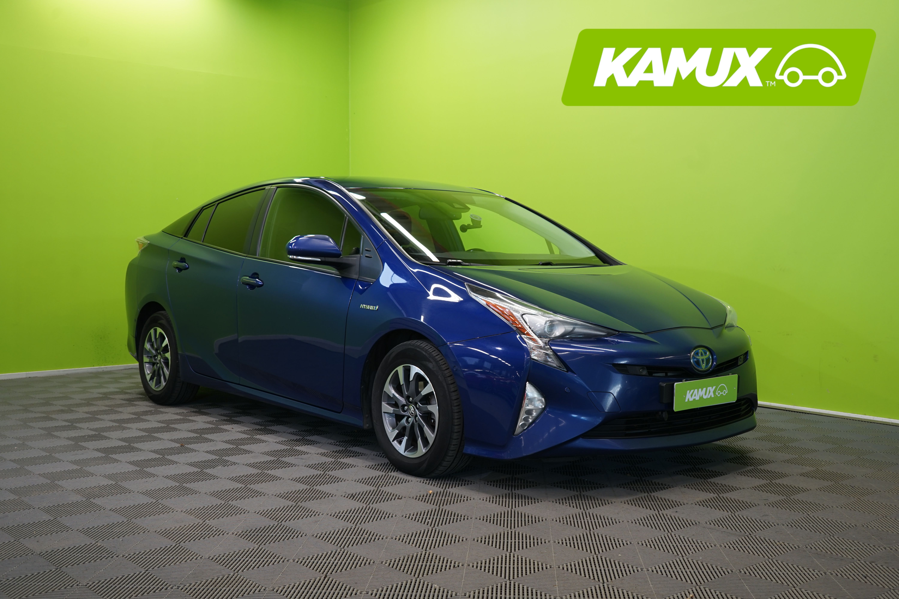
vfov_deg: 35.1
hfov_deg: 50.7
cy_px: 300
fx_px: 949
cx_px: 450
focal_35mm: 38
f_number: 5.6
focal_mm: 38
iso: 400
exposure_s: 1/25
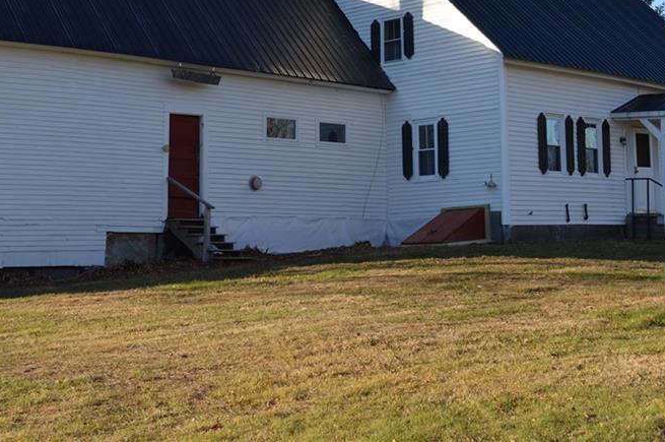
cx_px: 322
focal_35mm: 61
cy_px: 98
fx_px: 1125
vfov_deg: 22.0
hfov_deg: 32.9
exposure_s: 1/200
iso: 100
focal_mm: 26
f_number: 6.3
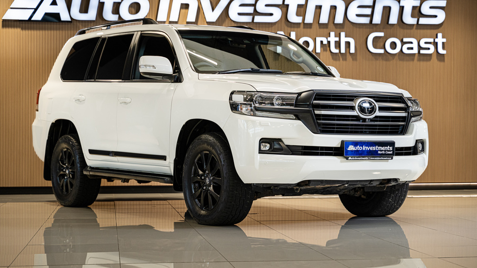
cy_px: 125
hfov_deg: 26.9
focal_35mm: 79
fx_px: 999
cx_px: 238
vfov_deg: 15.3
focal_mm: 75
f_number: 4
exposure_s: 1/125
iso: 640
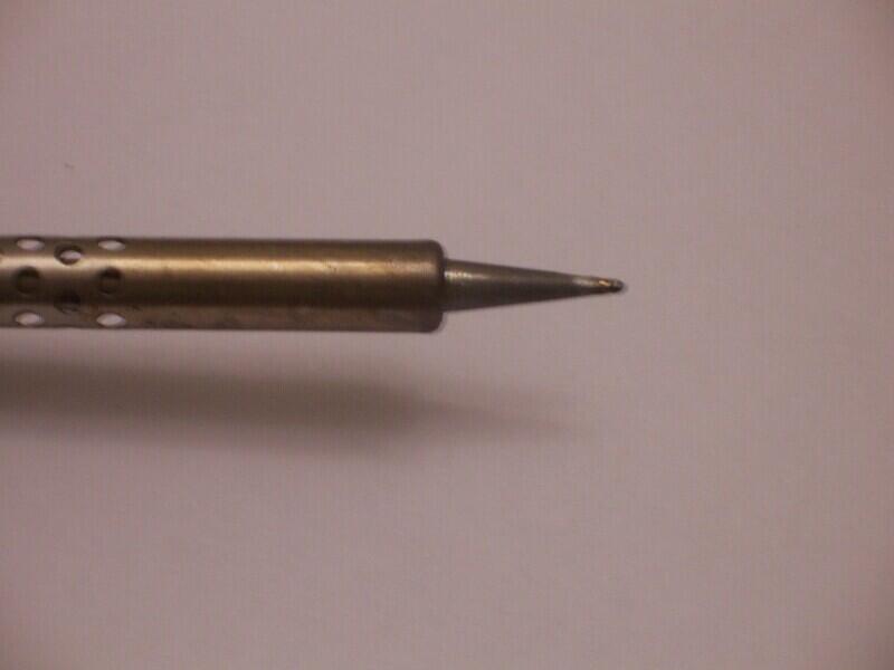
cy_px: 335
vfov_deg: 8.5
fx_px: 4520
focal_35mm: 175
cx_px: 447
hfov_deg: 11.3
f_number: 4.9
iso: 140
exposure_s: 1/8
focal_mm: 30
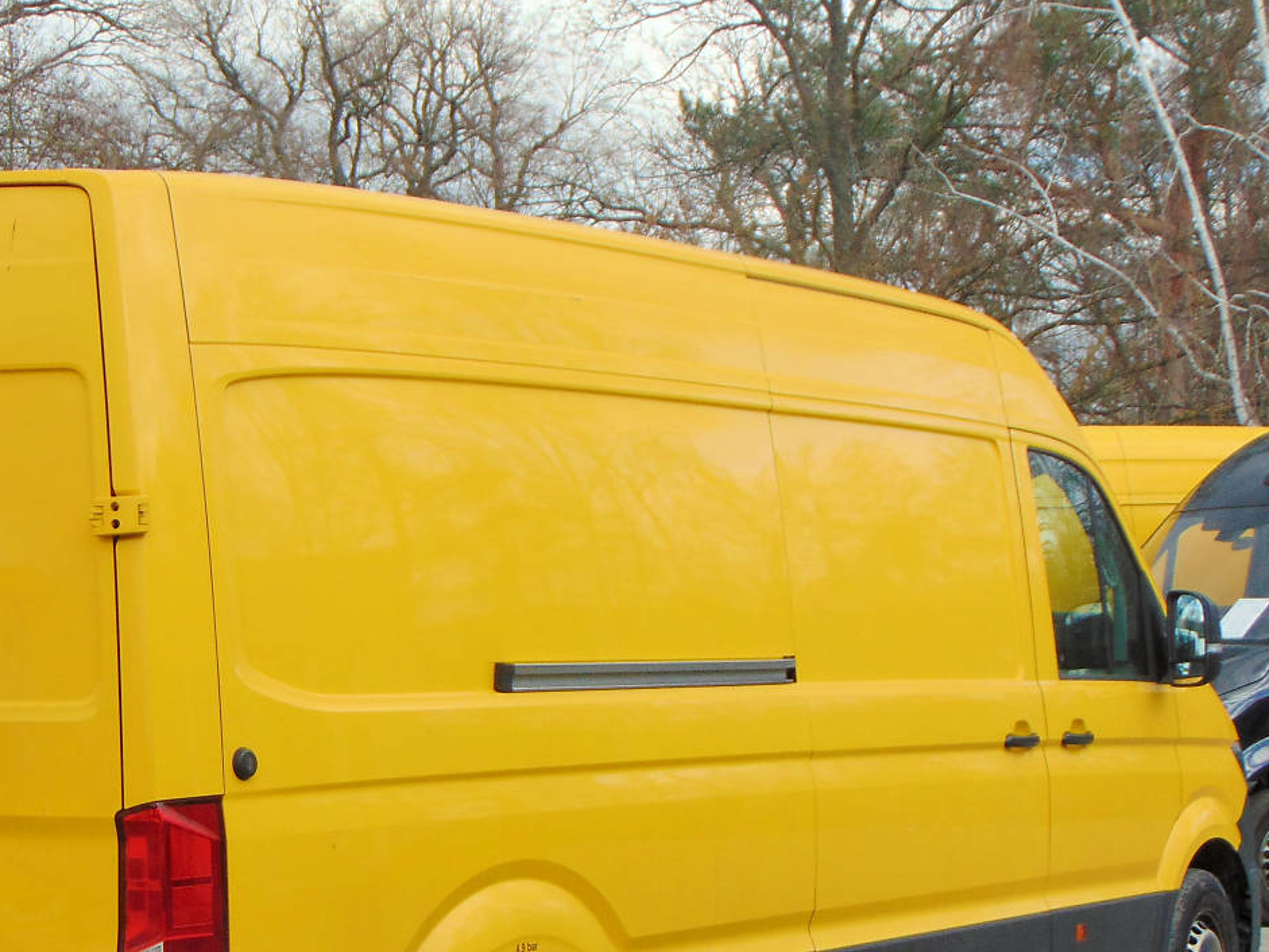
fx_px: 3116
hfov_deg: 22.8
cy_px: 715
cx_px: 359
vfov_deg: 17.3
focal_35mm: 85
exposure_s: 1/500
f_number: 3.5
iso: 80
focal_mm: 9
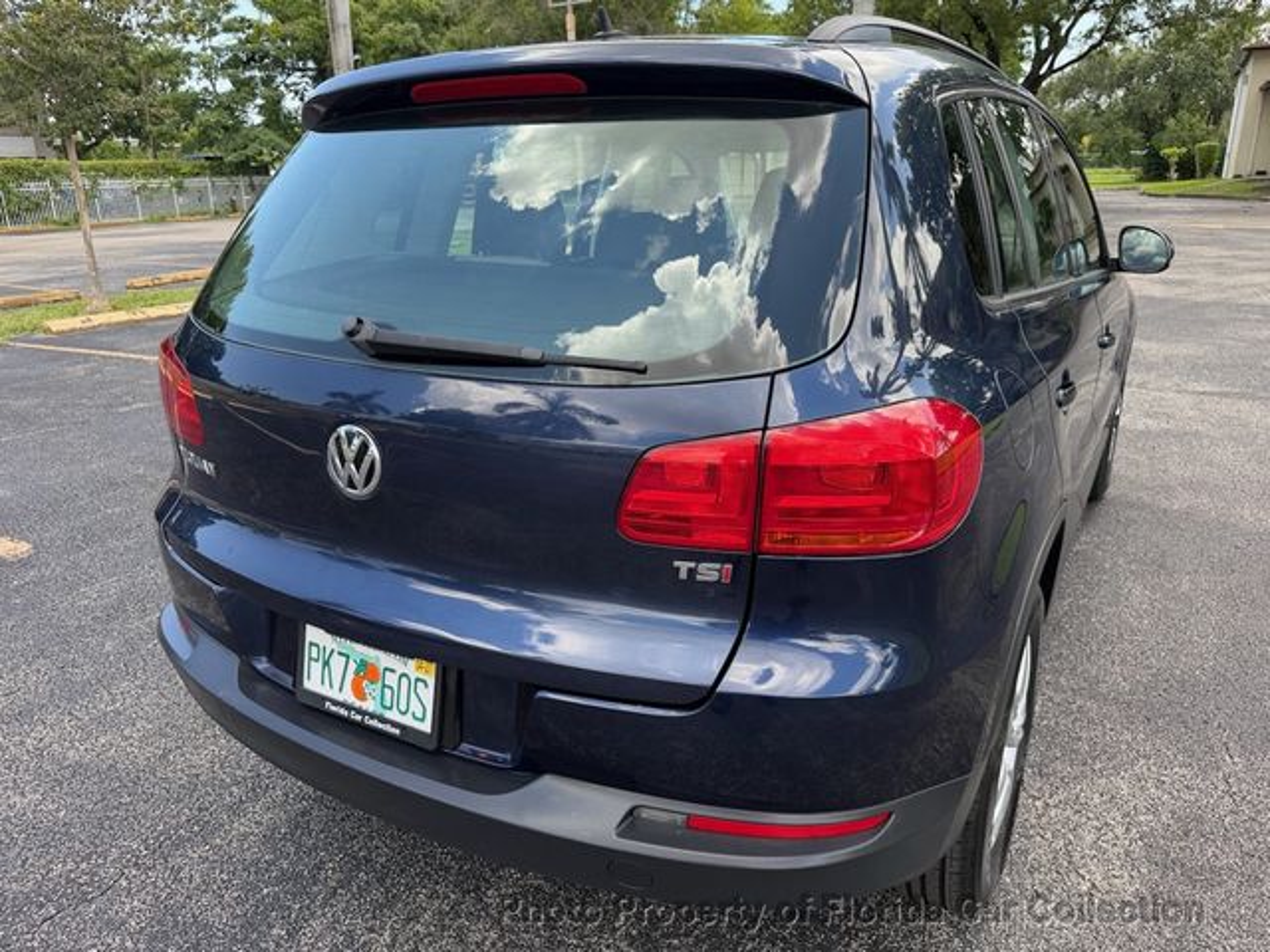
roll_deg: +1.6
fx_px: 881
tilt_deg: -18.1
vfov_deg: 56.8
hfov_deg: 71.6
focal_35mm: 24
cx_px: 635
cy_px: 476
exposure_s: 1/551
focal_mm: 6.76
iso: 80
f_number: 1.78
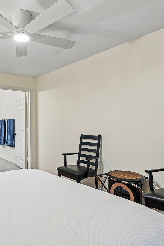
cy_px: 123
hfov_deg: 46.5
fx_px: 178
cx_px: 29
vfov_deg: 69.4
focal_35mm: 26
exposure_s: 1/15
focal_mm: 14
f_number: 8
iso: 180
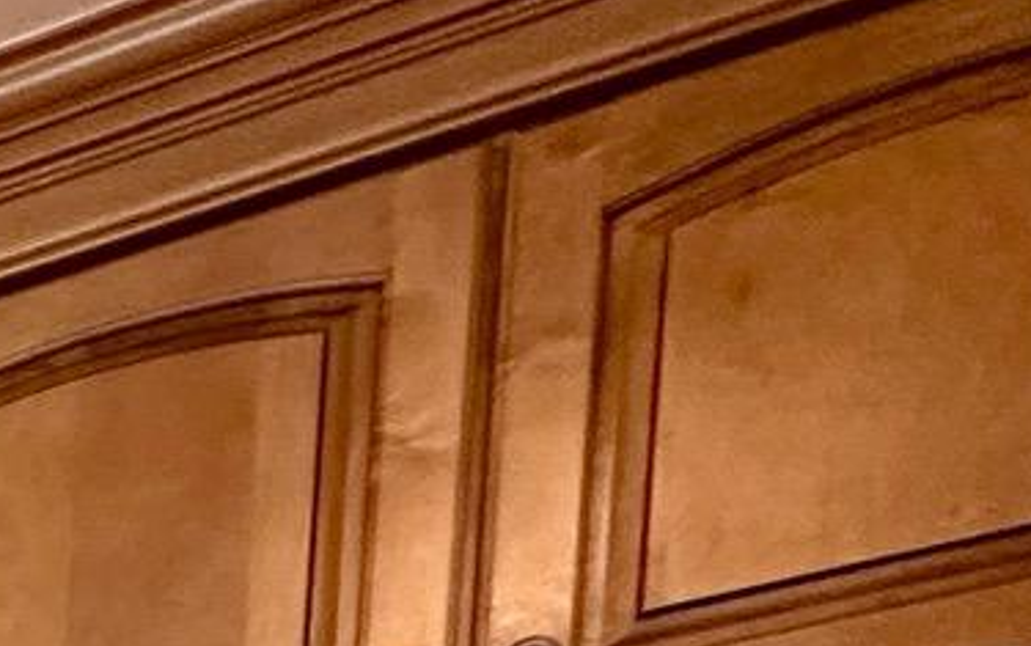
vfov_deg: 10.6
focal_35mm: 81
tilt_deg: -3.6
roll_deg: +0.2
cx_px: -1663
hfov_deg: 13.7
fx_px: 2278
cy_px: 1993
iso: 200
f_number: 2.2
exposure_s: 1/120
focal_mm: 2.22
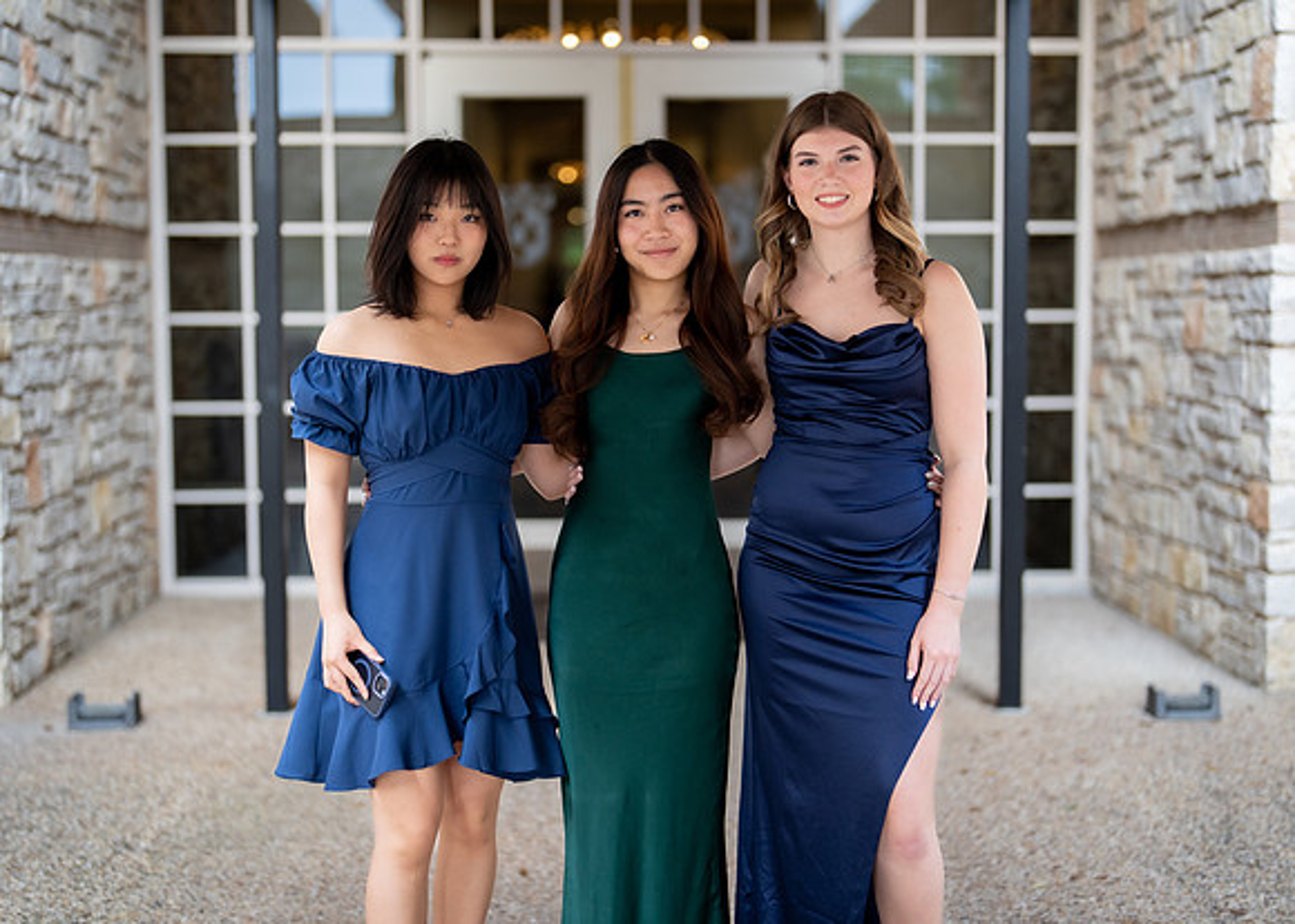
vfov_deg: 26.5
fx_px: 1959
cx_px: 648
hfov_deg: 36.6
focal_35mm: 53
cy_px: 462
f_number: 1.2
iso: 500
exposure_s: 1/400
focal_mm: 50
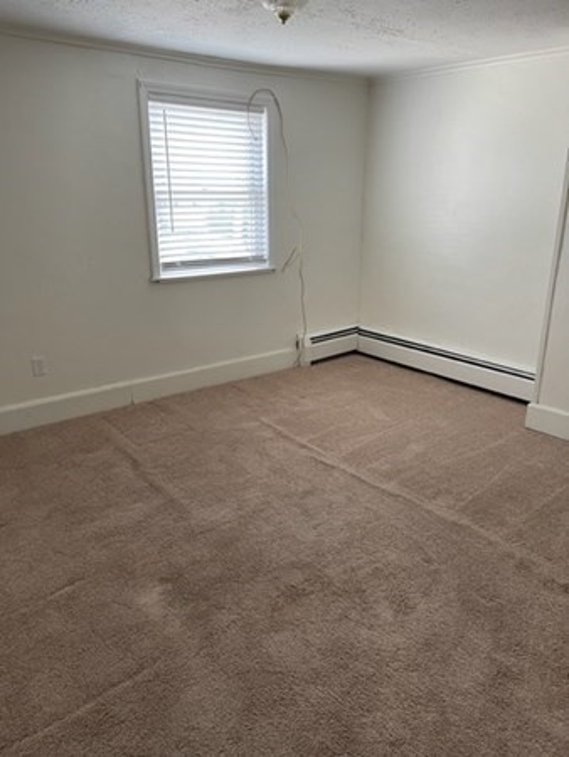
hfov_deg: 53.1
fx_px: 569
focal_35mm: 26
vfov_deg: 67.3
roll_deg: +0.4
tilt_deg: -18.9
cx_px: 284
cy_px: 378
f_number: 1.6
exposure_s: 1/60
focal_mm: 5.1
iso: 100
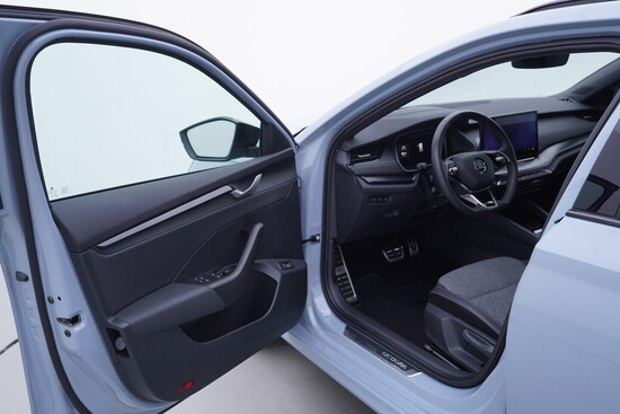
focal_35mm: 36
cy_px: 207
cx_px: 310
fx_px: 620
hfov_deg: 53.1
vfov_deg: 36.9
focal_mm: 24
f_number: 3.2
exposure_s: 1/50
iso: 125
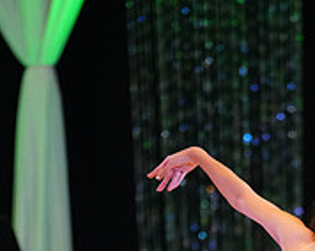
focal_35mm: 613
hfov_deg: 3.2
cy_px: 456
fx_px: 5709
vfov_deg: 2.5
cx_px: 298
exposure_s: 1/400
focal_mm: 200
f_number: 2.8
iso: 5000
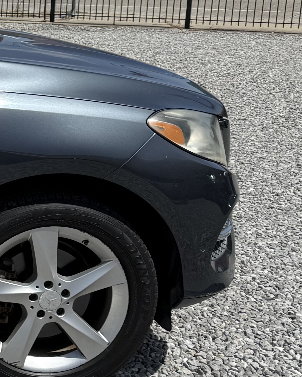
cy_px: 168
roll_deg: +1.8
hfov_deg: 14.5
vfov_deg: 22.5
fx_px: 950
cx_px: -330
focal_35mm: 85
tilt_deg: -11.9
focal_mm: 6.76
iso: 80
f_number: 1.78
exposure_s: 1/5714
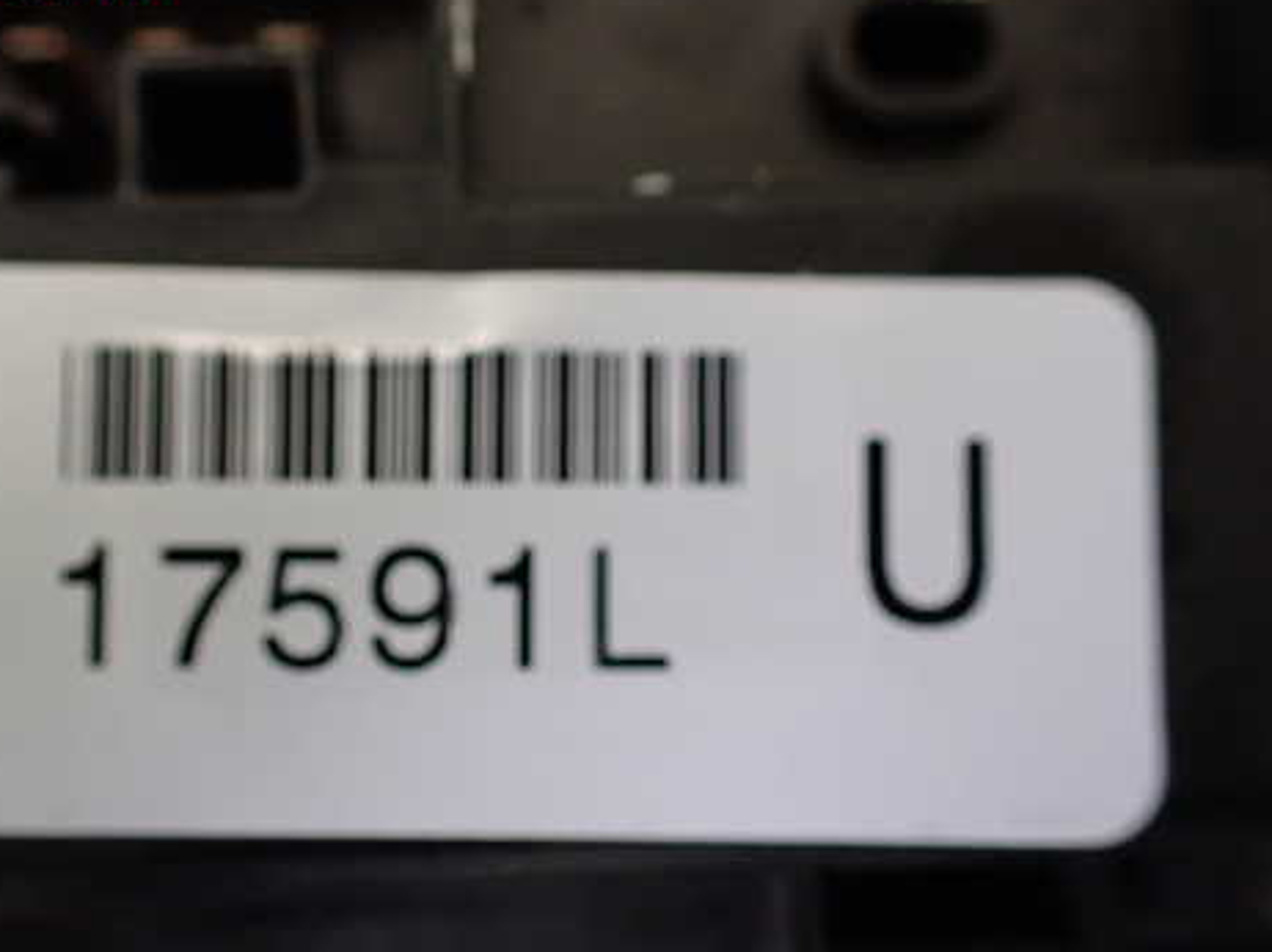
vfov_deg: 36.7
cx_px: 476
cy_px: 559
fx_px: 1432
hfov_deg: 47.4
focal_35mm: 39
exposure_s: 1/125
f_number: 2.3
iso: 500
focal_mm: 5.4
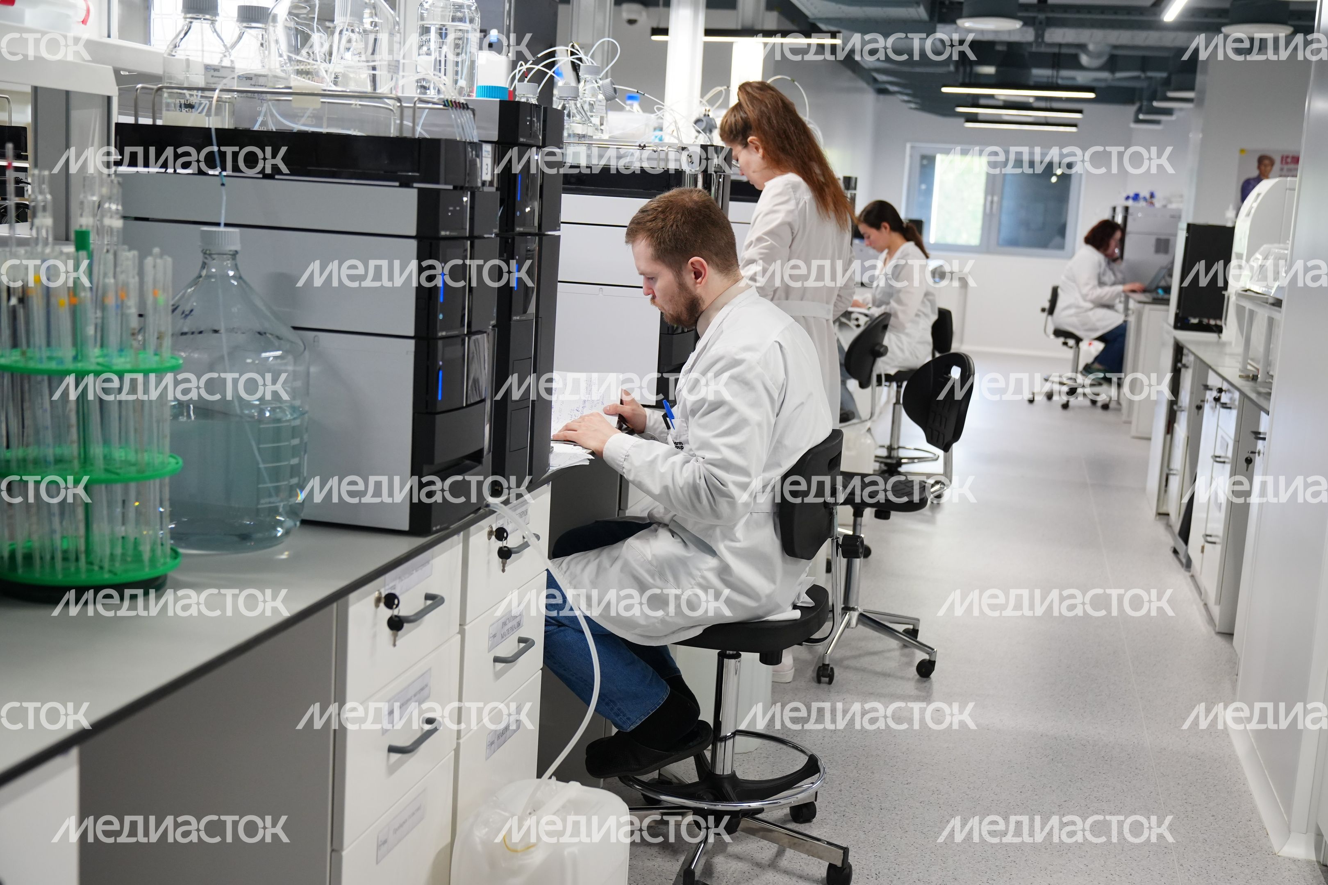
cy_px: 442
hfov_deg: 47.4
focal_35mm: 41
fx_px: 1512
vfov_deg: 32.6
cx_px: 664
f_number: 3.5
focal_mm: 41
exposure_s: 1/250
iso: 1250
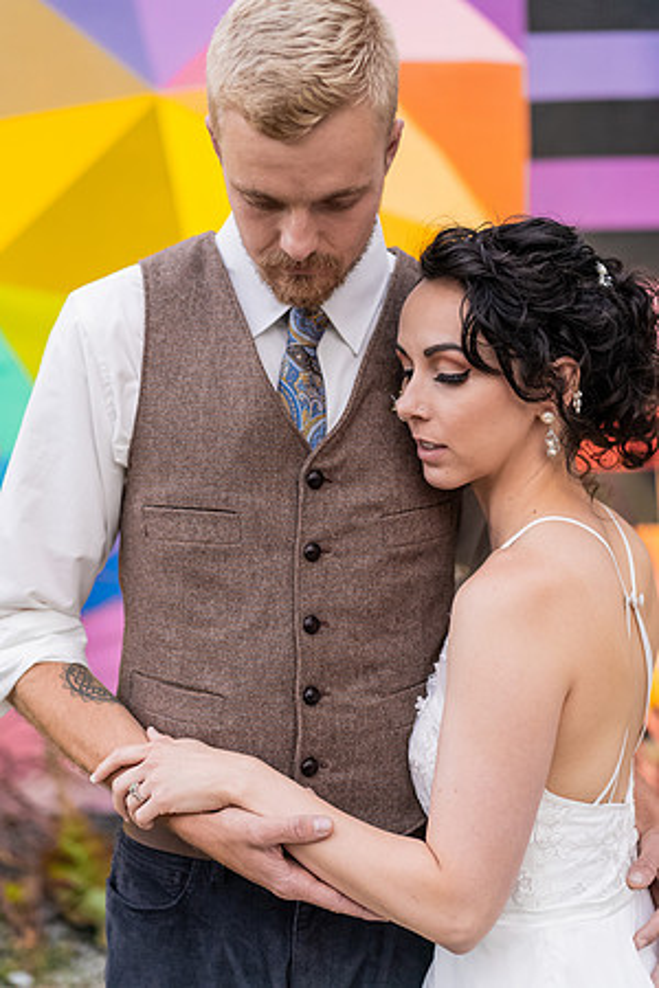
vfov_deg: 36.2
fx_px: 1510
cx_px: 330
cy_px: 494
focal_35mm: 55
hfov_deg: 24.6
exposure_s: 1/160
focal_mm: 55
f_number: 2.2
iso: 500
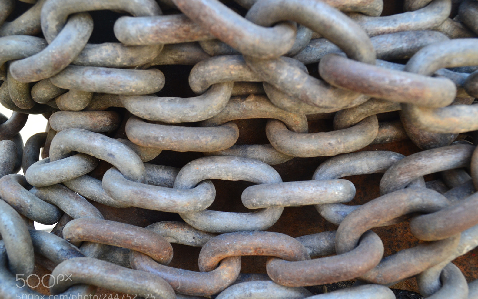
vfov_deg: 40.6
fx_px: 404
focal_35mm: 31
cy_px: 159
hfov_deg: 61.2
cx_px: 239
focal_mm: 20
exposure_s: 1/40
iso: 400
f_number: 7.1
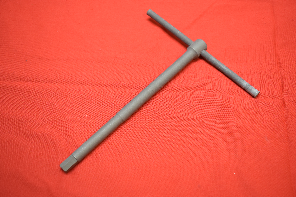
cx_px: 148
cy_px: 98
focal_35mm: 40
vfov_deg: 33.0
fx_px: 333
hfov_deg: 47.9
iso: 800
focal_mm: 27
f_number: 5
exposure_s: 1/60
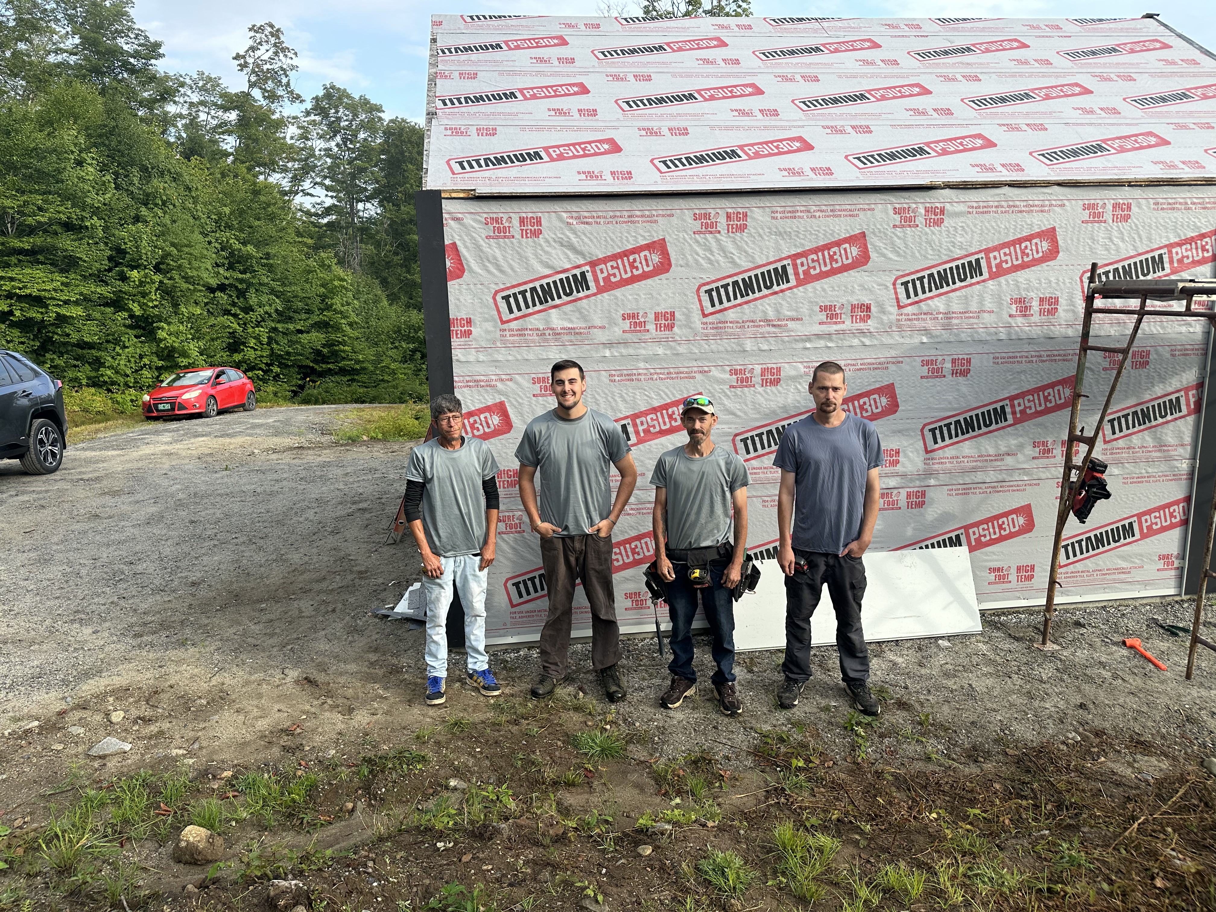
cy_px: 456
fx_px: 843
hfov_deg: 71.6
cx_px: 608
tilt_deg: -10.4
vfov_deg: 56.8
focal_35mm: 24
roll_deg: +2.4
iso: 80
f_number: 1.78
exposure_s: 1/1019
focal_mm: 6.86
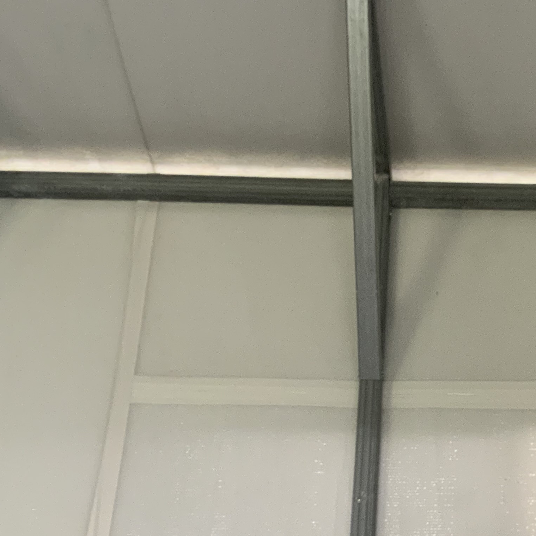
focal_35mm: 68
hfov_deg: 23.9
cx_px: 575
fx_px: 1191
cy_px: 502
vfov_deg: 24.5
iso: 125
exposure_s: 1/60
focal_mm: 3
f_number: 1.8
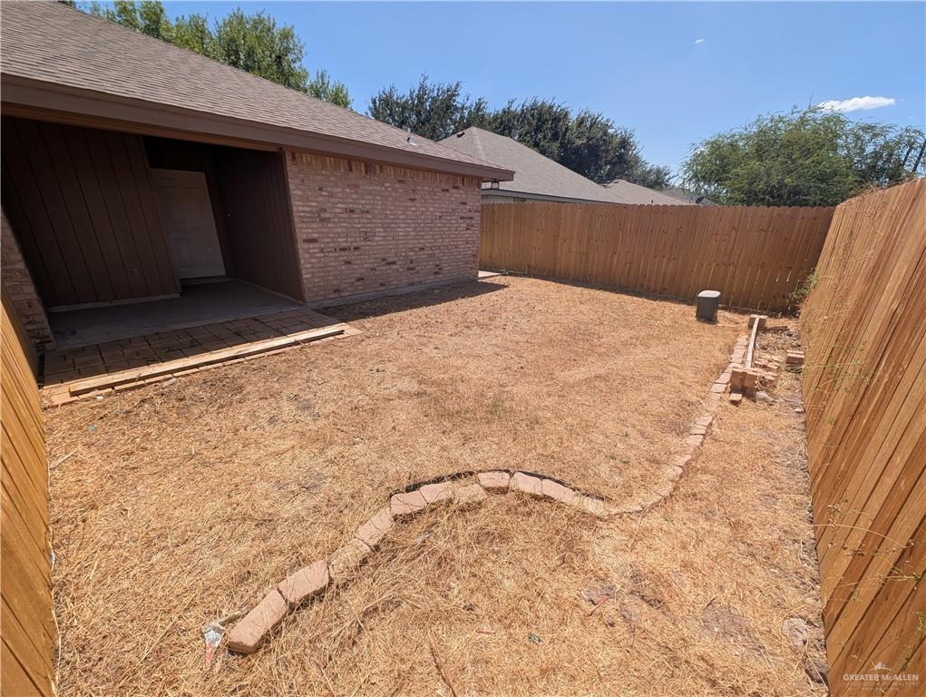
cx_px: 463
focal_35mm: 12
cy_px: 348
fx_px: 321
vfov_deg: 94.6
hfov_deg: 110.5
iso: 36
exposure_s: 1/1437
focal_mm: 2.23
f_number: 1.95
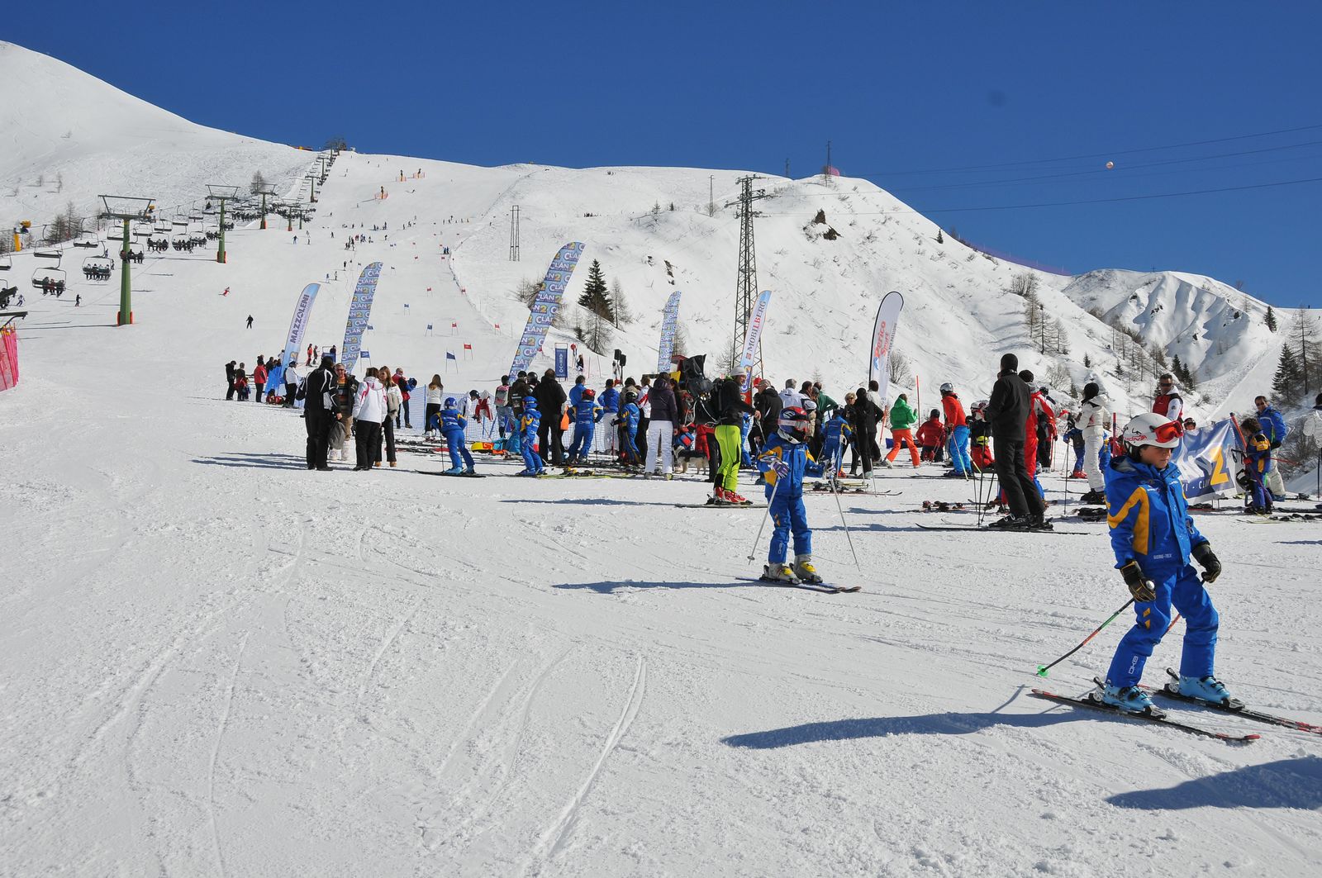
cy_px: 439
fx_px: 1210
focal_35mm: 33
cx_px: 661
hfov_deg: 57.3
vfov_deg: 39.9
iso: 200
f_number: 9
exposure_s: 1/1250
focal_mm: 22
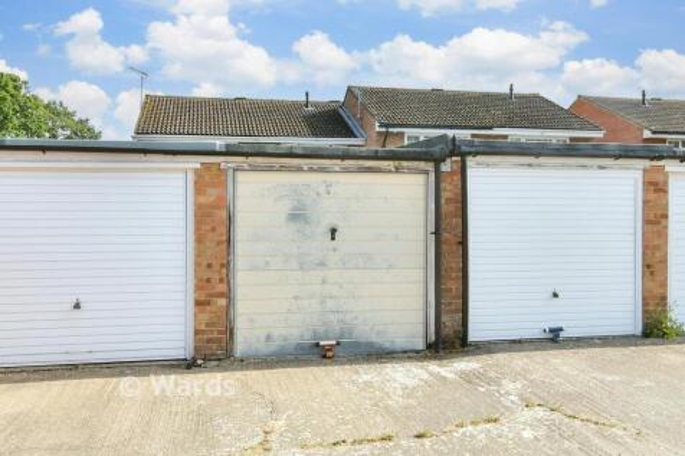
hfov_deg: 100.4
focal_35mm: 15
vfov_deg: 77.3
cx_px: 342
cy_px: 228
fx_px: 285
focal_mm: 10
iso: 160
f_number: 8
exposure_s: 1/200
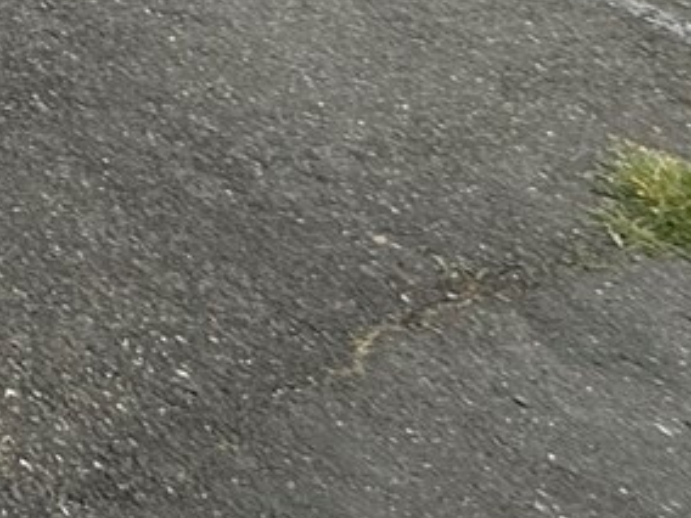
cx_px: -873
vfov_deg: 13.2
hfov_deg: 15.8
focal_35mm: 79
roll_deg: -0.4
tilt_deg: -4.8
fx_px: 1577
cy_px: -771
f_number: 2.2
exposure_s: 1/1339
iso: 50
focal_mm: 2.22
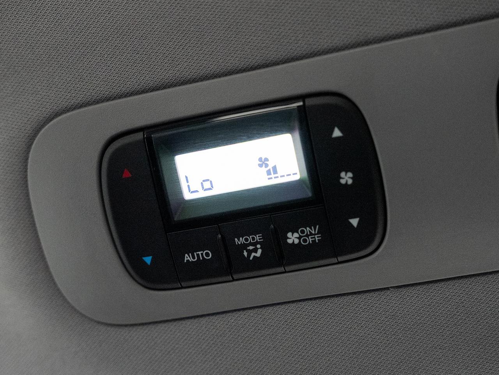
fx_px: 1034
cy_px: 199
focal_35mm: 72
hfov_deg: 27.1
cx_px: 231
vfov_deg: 20.5
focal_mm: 55.8
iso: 1000
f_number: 4
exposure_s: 1/40
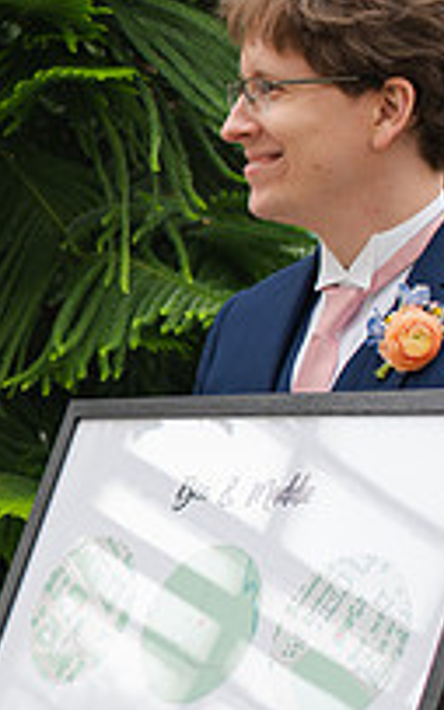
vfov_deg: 20.4
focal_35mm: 102
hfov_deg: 12.3
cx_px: -192
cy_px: 441
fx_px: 1973
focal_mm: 35
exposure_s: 1/320
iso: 320
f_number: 3.2
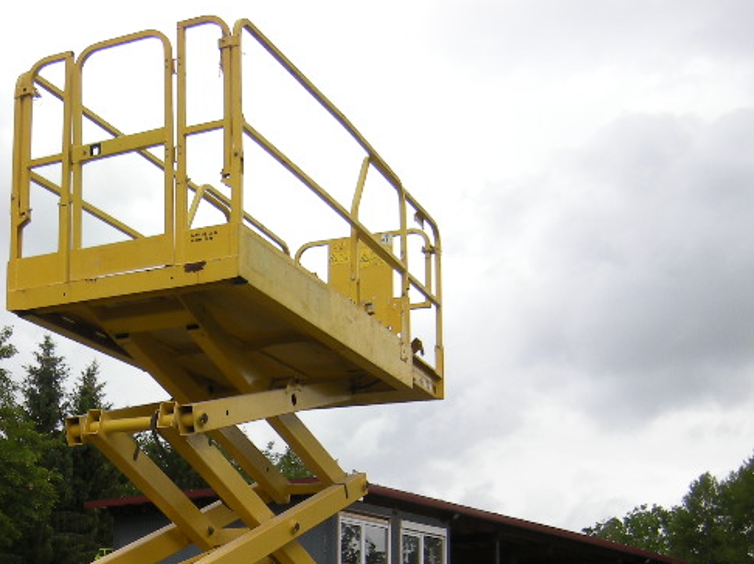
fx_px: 1284
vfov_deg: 23.7
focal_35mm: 59
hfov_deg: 31.9
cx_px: 157
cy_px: 564
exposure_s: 1/272
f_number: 2.8
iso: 64
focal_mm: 4.7
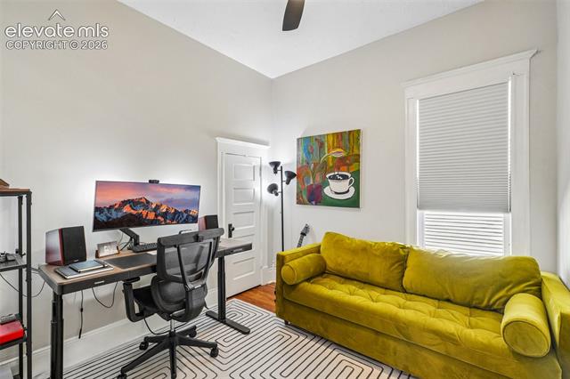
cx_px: 285
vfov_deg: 74.0
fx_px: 252
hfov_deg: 97.1
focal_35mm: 16
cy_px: 190
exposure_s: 1/6
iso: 800
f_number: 8
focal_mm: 10.6
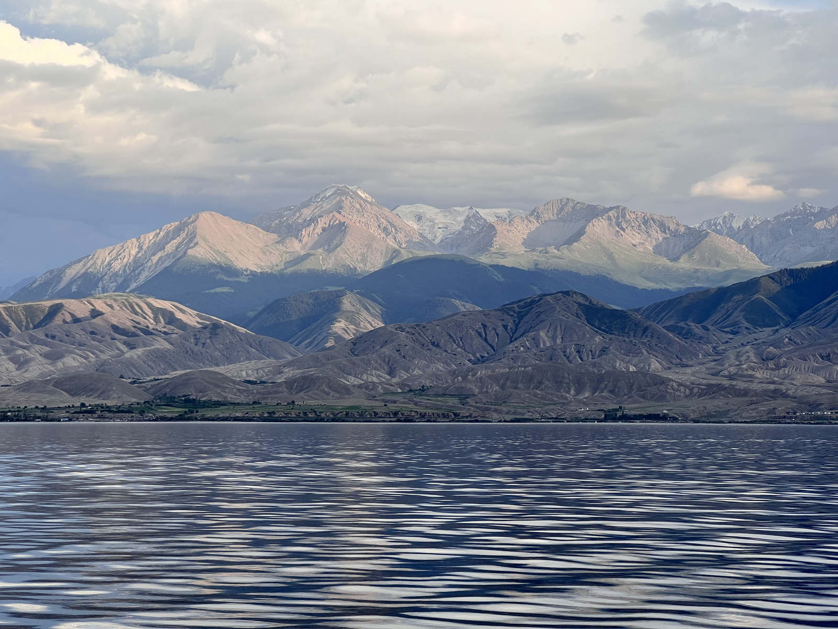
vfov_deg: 19.1
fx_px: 1864
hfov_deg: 25.3
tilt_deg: +4.7
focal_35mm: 77
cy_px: 314
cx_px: 419
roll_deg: +0.4
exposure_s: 1/276
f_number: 2.8
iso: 32
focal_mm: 9
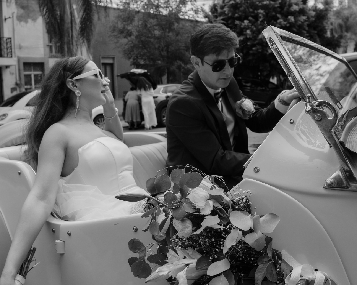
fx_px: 370
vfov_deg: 42.1
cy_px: 121
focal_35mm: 35
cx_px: 136
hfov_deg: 51.1
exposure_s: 1/800
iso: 160
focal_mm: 16
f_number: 4
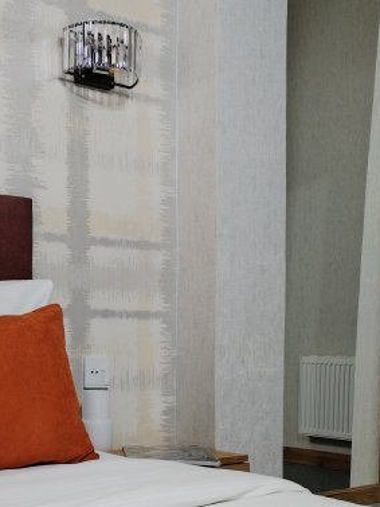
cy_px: 378
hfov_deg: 26.9
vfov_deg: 35.4
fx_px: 775
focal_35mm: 53
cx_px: 63
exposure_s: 1/345
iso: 100
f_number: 1.8
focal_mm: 4.75
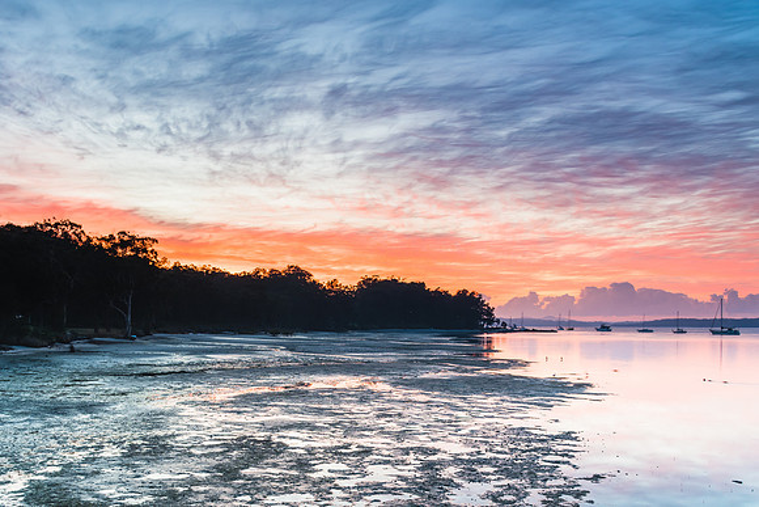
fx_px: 671
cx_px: 298
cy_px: 326
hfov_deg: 58.4
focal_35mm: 32
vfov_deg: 41.0
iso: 200
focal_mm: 24
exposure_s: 1
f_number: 7.1
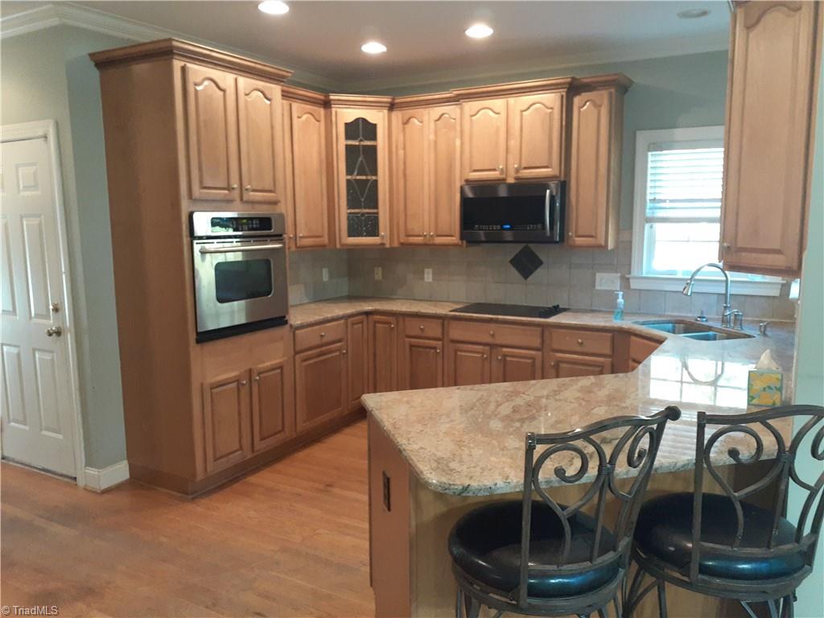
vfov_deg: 51.4
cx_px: 412
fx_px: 643
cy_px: 309
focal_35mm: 27
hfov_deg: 65.3
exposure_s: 1/30
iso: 250
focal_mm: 3.6
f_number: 1.9
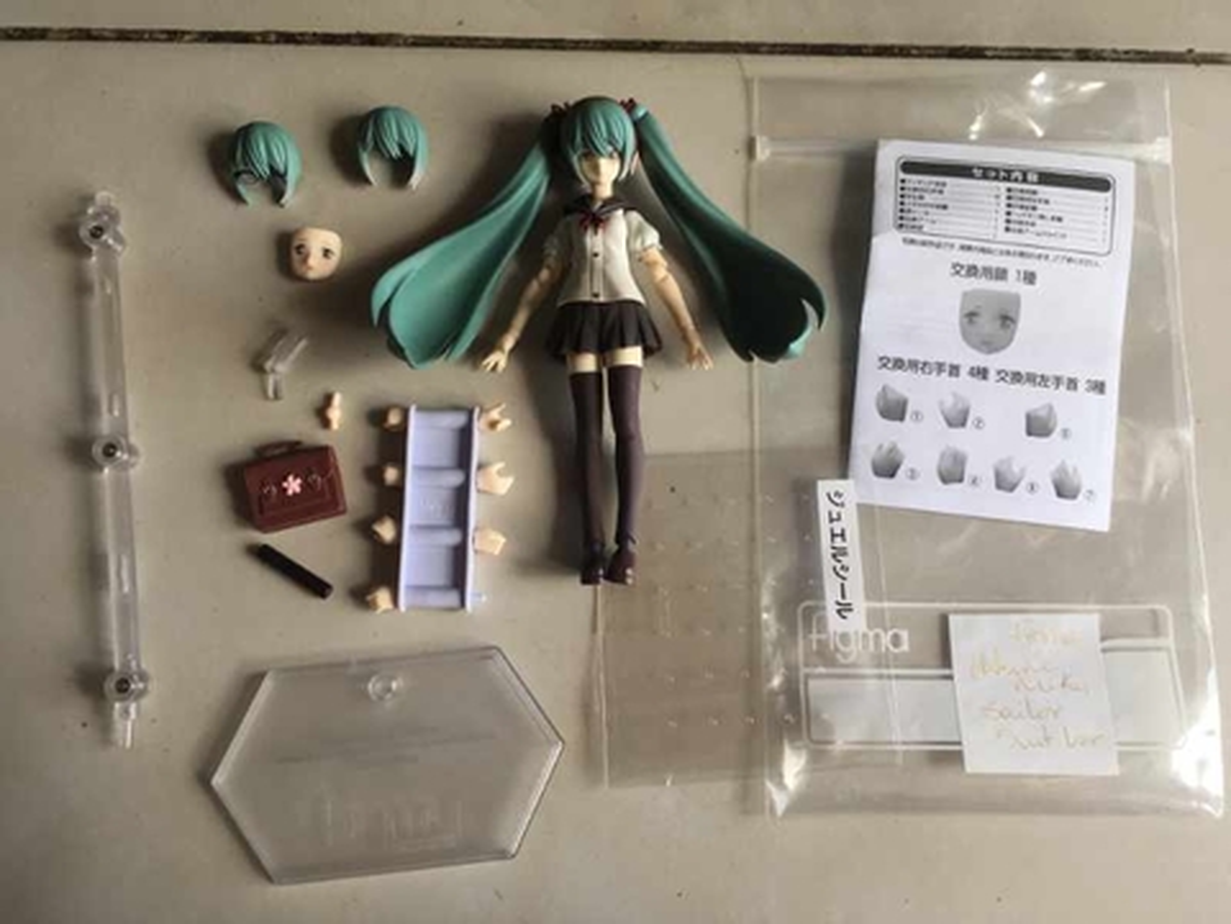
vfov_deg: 48.2
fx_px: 1031
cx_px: 616
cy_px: 462
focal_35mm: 29
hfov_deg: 61.7
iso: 32
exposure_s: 1/120
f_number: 2.2
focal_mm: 4.2
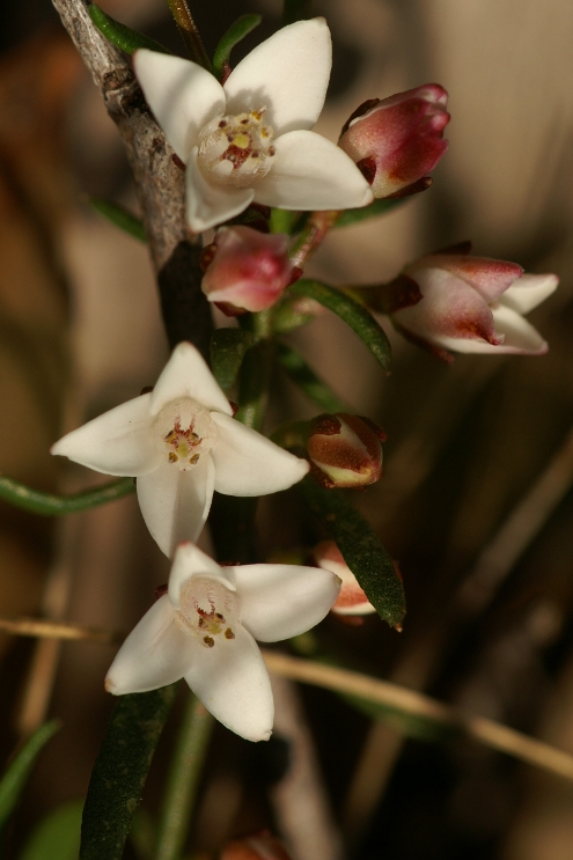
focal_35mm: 182
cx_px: 291
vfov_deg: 11.3
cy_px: 353
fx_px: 4347
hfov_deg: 7.5
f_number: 6.3
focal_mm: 100
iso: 100
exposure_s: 1/200
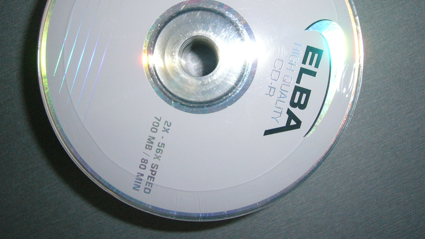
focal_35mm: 44
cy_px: 72
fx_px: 496
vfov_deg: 26.9
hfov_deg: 46.4
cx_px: 210
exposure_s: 1/60
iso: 100
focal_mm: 5.8
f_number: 2.8
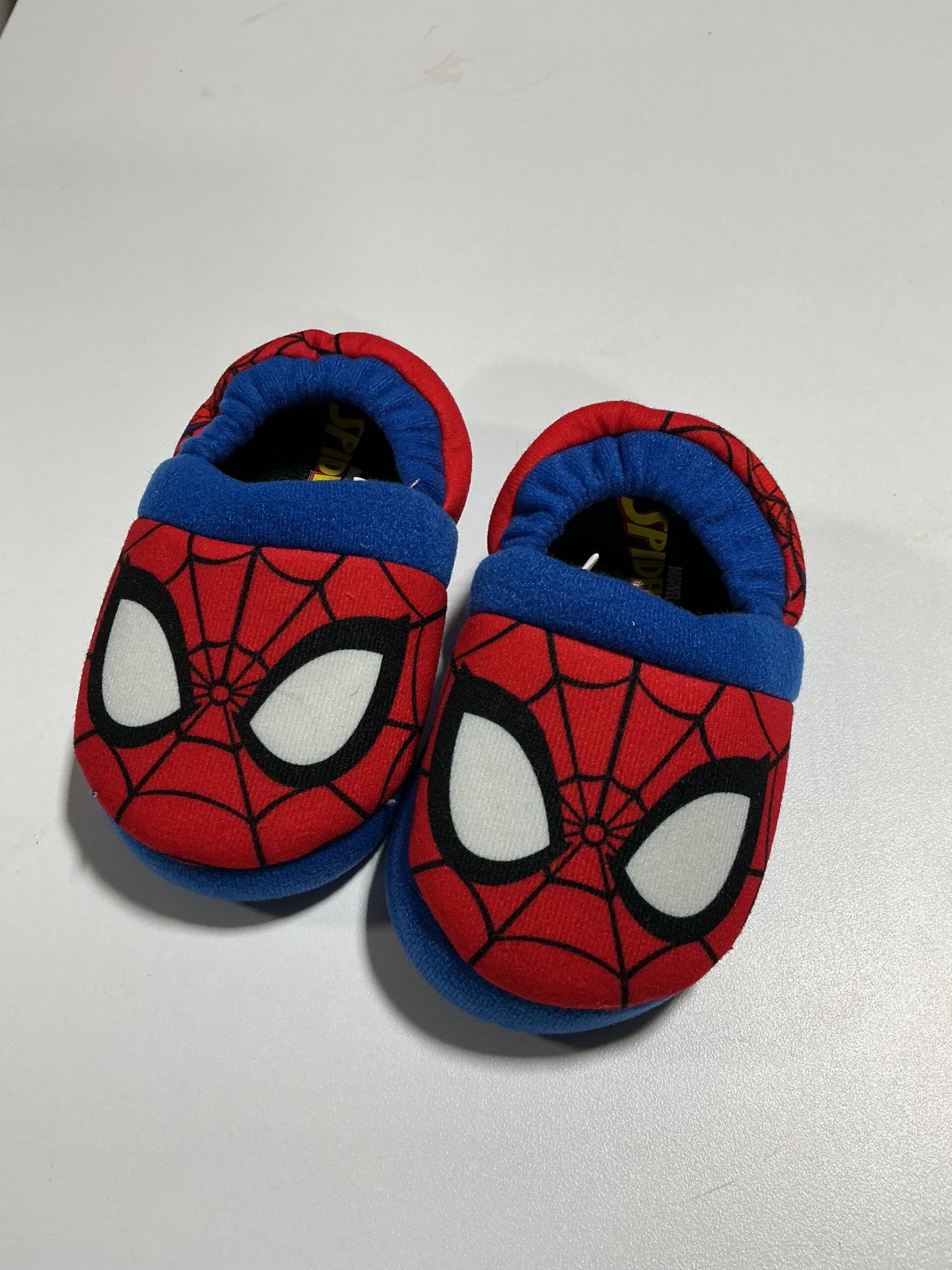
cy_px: 635
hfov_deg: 48.2
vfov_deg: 61.7
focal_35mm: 29
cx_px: 476
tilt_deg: -57.5
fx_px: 1063
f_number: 1.8
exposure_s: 1/60
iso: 40
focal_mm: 3
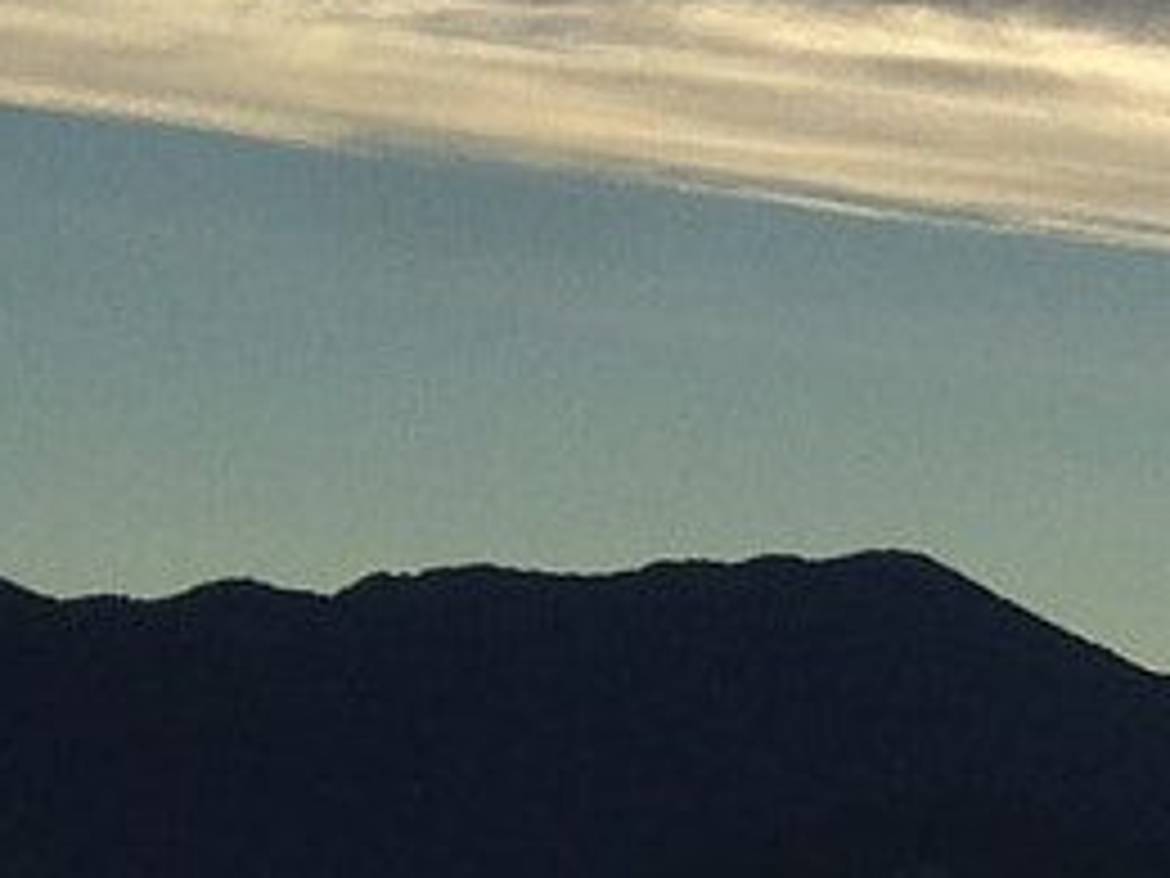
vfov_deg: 7.2
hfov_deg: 8.3
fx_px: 6861
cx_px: 3510
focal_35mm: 203
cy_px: 1135
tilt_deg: +0.4
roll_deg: -1.9
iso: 50
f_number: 2.4
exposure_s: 1/1695
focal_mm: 4.12
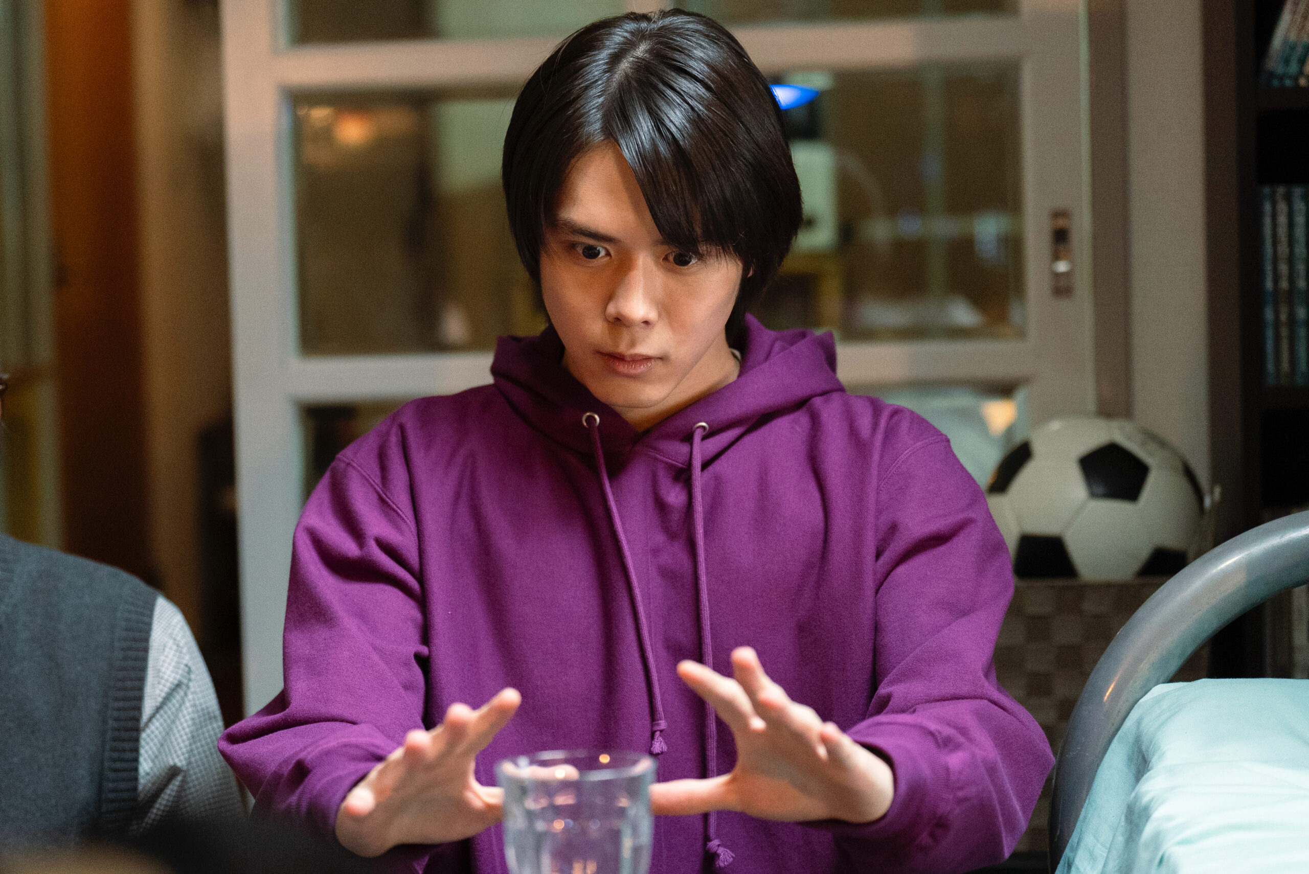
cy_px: 437
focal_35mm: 70
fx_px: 2547
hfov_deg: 28.8
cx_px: 654
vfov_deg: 19.5
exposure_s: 1/125
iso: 6400
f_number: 2.8
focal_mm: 70
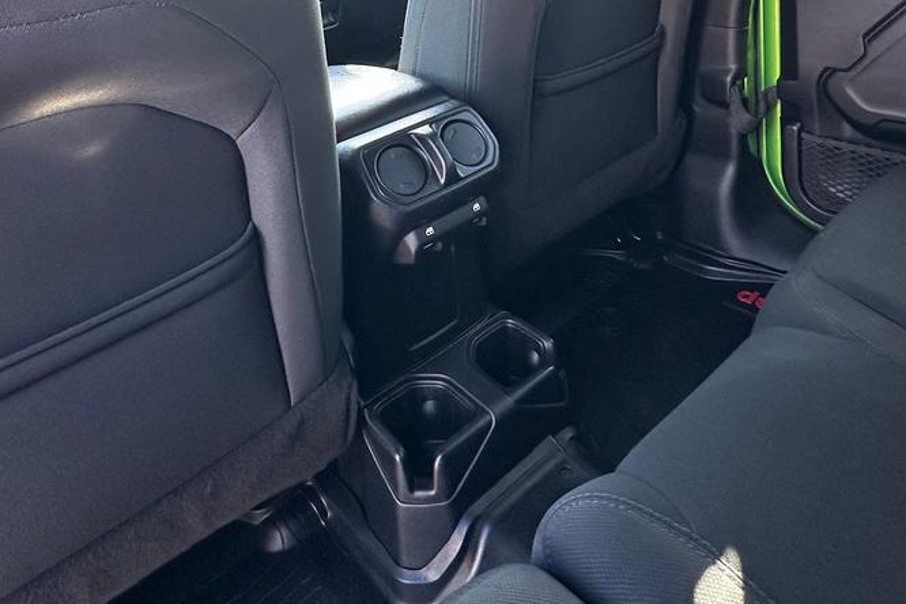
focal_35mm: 28
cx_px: 448
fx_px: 705
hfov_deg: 65.5
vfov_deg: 42.0
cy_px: 42
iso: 160
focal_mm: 2.22
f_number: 2.2
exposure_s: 1/99
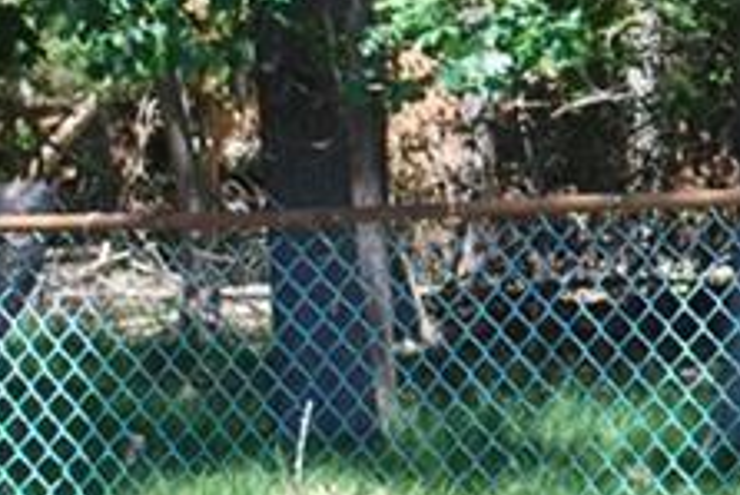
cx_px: 1029
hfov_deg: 11.1
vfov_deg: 7.6
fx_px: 3682
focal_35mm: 179
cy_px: -163
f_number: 5.6
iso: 140
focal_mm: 26
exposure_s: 1/125
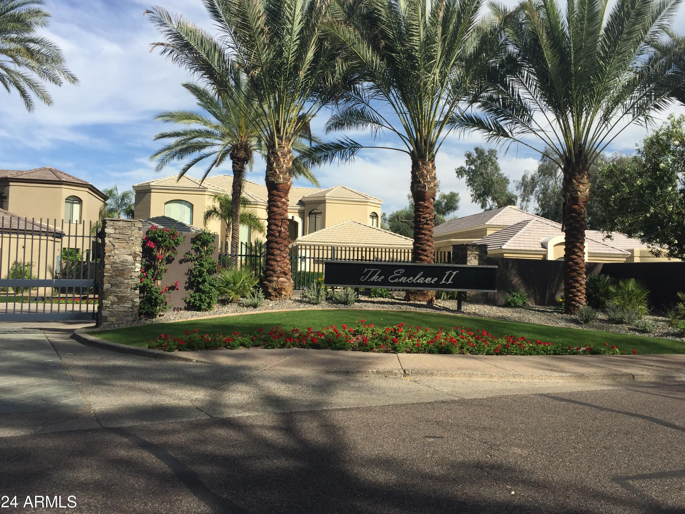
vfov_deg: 44.1
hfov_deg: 56.8
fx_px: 633
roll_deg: -0.7
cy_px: 244
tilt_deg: +3.1
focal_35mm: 32
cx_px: 360
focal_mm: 4.15
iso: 32
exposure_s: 1/2326
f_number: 2.2
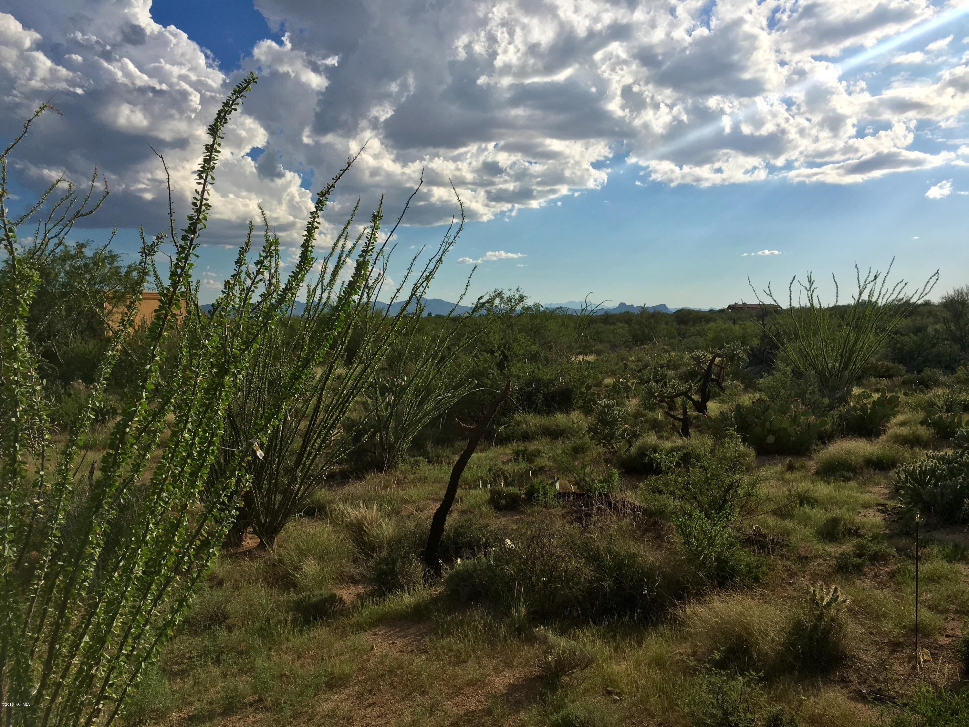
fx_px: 812
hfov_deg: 61.7
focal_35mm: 29
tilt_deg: -1.1
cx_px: 484
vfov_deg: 48.2
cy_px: 364
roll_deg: +1.9
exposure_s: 1/3497
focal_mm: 4.15
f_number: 2.2
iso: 25
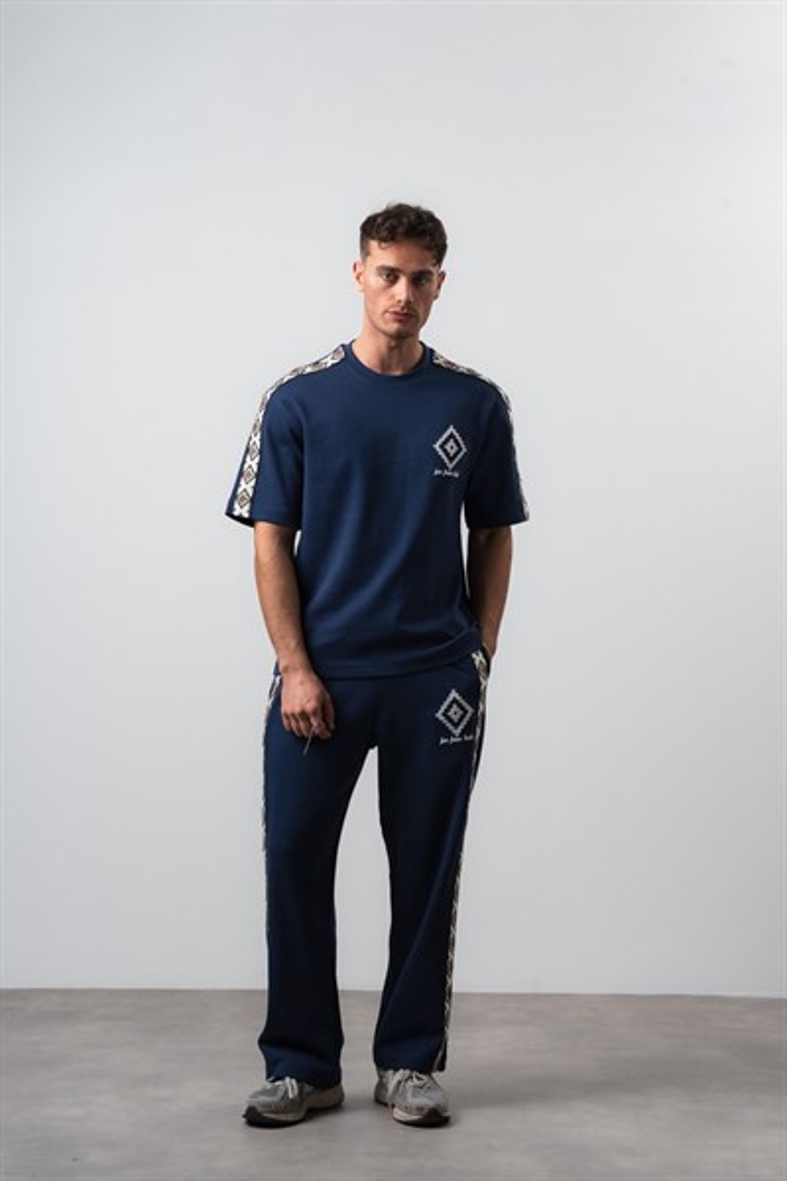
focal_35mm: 68
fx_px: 2217
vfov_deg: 29.8
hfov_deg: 20.1
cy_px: 590
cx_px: 394
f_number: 10
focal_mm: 67.6
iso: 100
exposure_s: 1/125
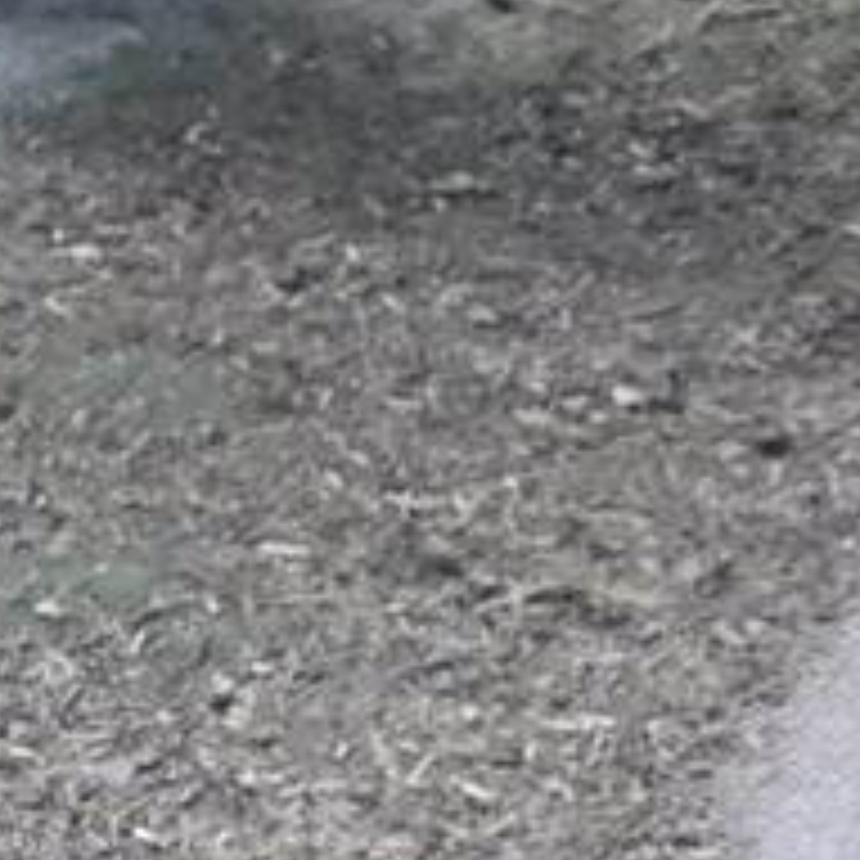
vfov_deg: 6.5
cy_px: 986
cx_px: 1337
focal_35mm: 267
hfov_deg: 6.5
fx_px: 7505
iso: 800
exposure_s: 1/80
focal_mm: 50
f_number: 8
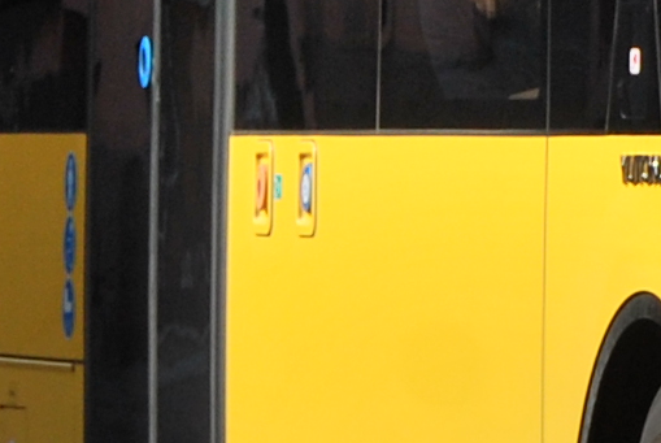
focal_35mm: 662
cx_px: 1204
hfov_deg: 3.1
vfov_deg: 2.1
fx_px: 12173
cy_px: -339
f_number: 8
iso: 200
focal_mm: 58
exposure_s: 1/800
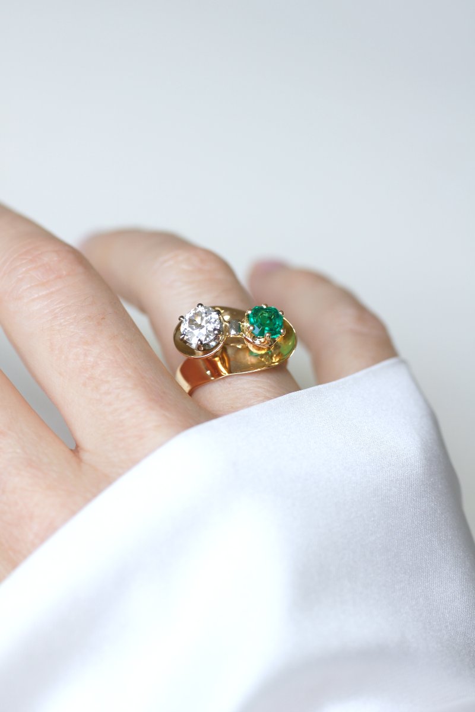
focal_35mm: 105
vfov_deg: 19.5
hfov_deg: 13.0
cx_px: 238
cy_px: 356
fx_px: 2078
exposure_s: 1/160
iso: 200
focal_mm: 70
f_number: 4
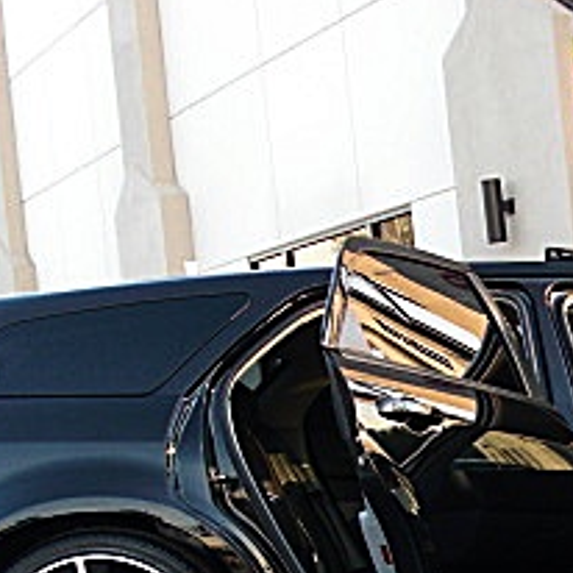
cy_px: 542
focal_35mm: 99
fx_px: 1854
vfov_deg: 17.3
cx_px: 631
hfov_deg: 17.0
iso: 100
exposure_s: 1/80
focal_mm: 6.3
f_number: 2.8
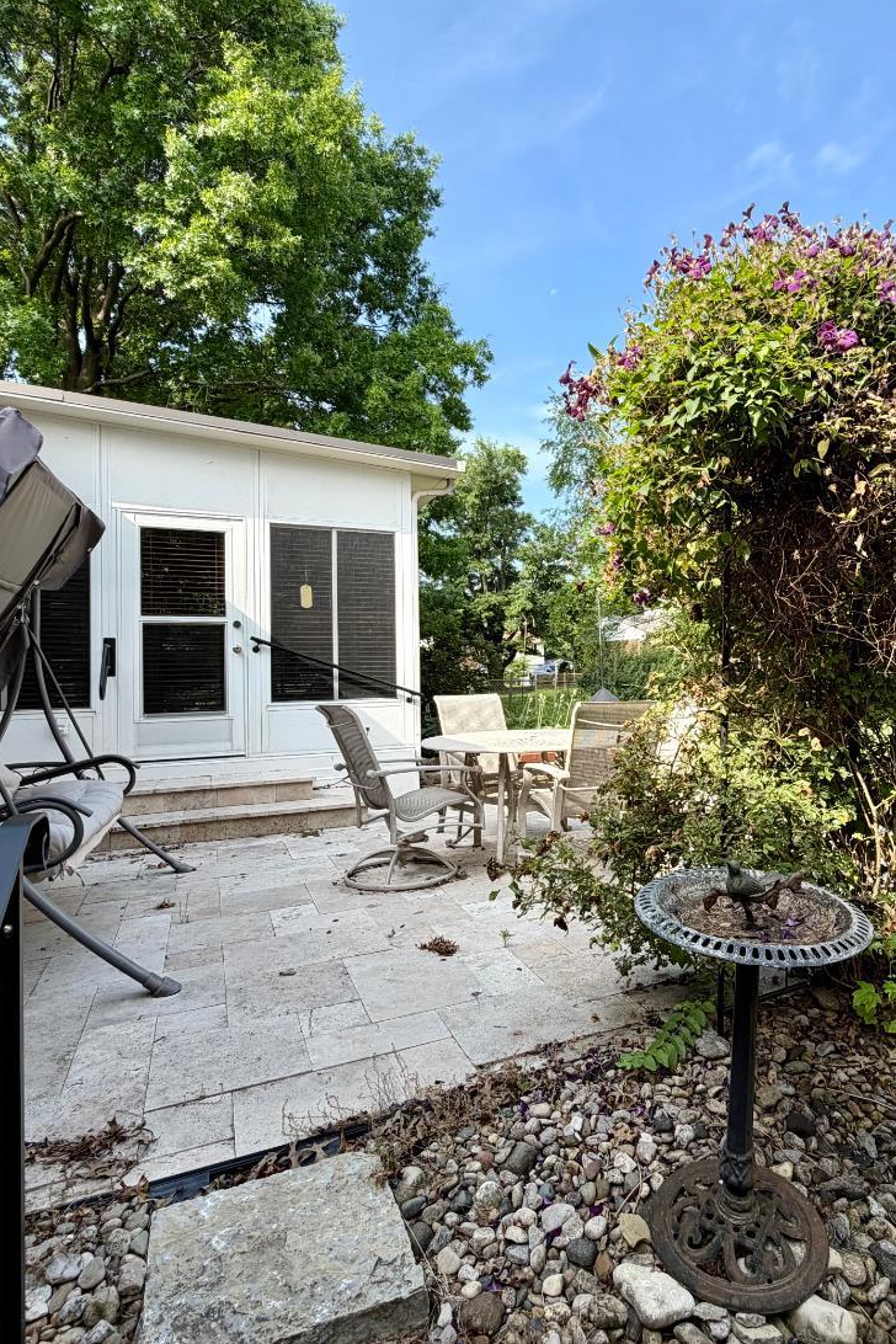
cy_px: 654
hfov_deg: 60.4
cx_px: 602
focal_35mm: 20
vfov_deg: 84.0
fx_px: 747
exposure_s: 1/506
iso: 40
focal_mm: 2.22
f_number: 2.2
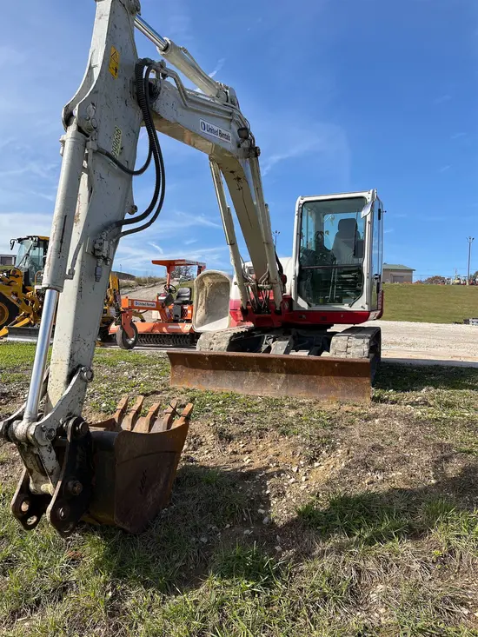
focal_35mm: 26
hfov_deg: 53.1
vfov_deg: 67.3
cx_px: 239
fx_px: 479
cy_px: 318
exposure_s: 1/2571
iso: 50
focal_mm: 5.1
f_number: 1.6
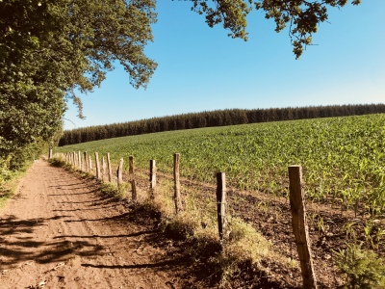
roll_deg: +4.3
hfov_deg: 63.4
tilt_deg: +0.8
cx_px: 192
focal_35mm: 28
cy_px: 144
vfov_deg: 49.7
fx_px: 311
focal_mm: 3.99
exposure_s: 1/1681
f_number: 1.8
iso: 20
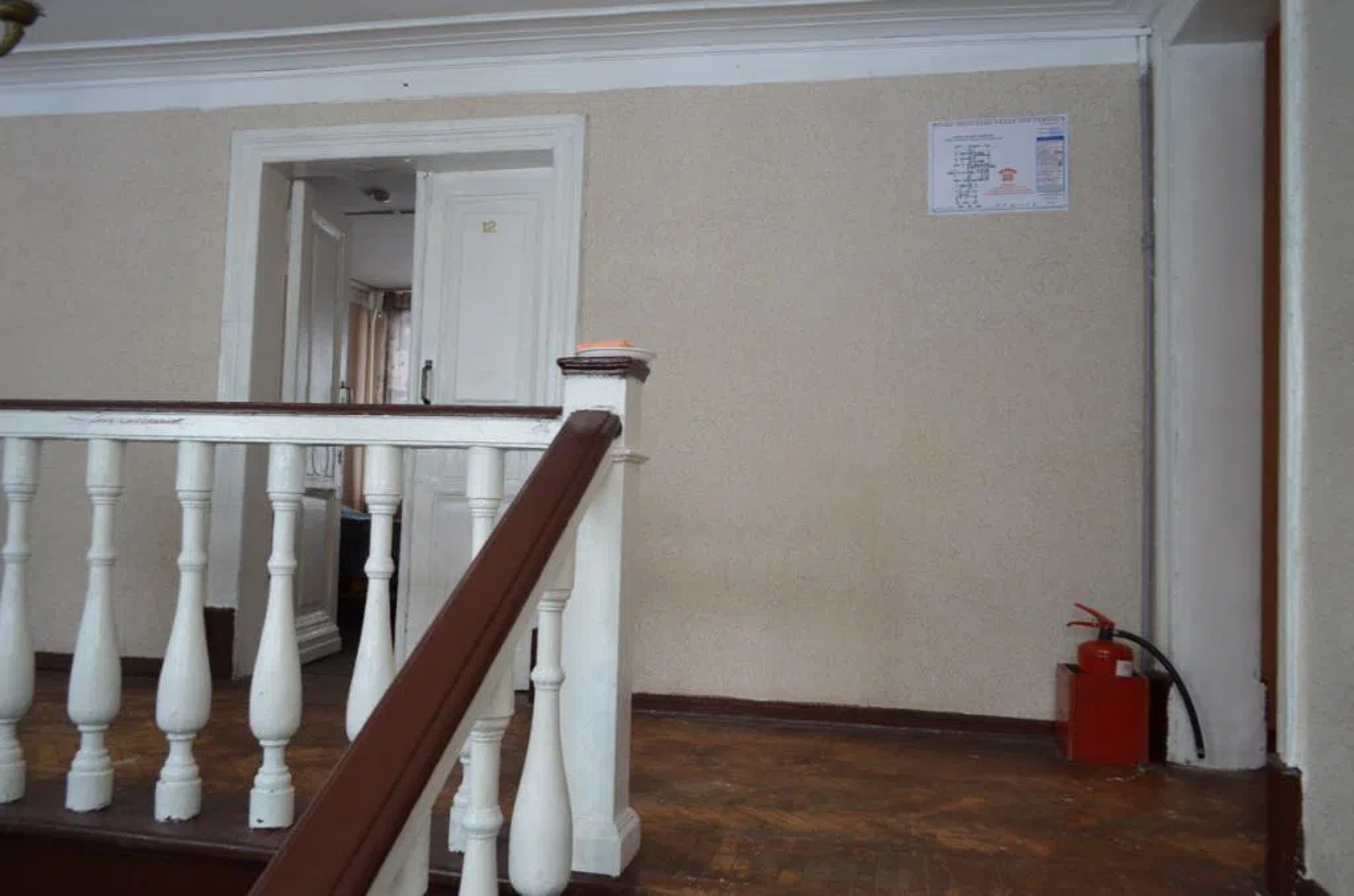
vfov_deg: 47.7
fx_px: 1013
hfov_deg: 67.5
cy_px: 448
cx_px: 677
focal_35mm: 27
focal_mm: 18
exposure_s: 1/30
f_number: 3.5
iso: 800
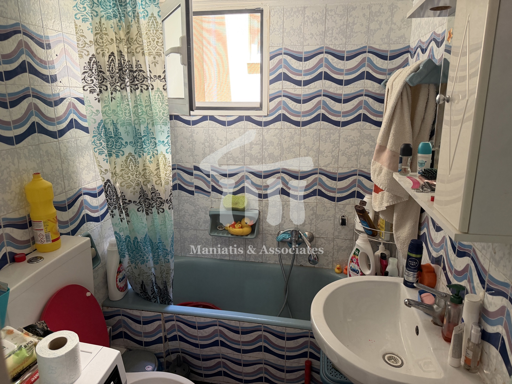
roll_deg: +0.0
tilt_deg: -14.3
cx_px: 256
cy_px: 192
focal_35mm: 24
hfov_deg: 71.6
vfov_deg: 56.8
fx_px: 355
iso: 250
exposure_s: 1/60
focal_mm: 6.76
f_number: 1.78
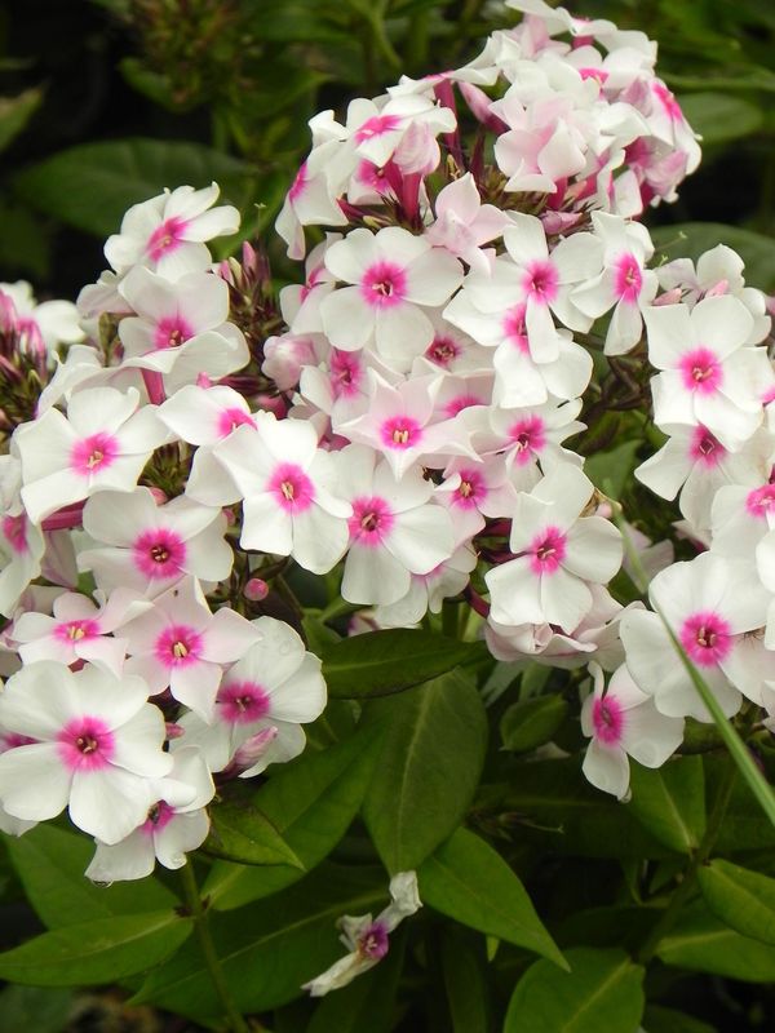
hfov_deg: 3.9
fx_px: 11254
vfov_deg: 5.3
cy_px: 516
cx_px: 388
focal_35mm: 377
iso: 160
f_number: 5
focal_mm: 67.2
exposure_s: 1/500
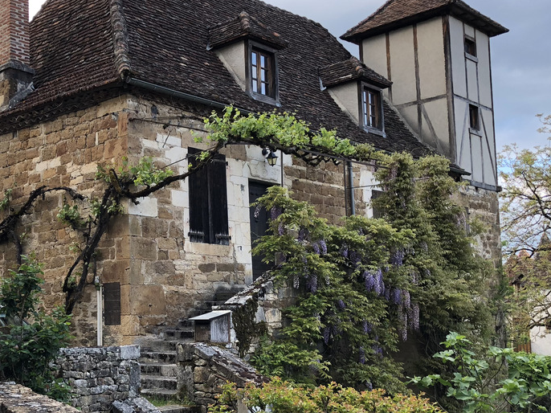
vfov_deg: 29.5
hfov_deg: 37.9
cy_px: 260
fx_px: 780
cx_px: 136
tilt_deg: +5.8
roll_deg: +1.6
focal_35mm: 49
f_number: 1.8
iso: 25
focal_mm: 4
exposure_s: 1/120
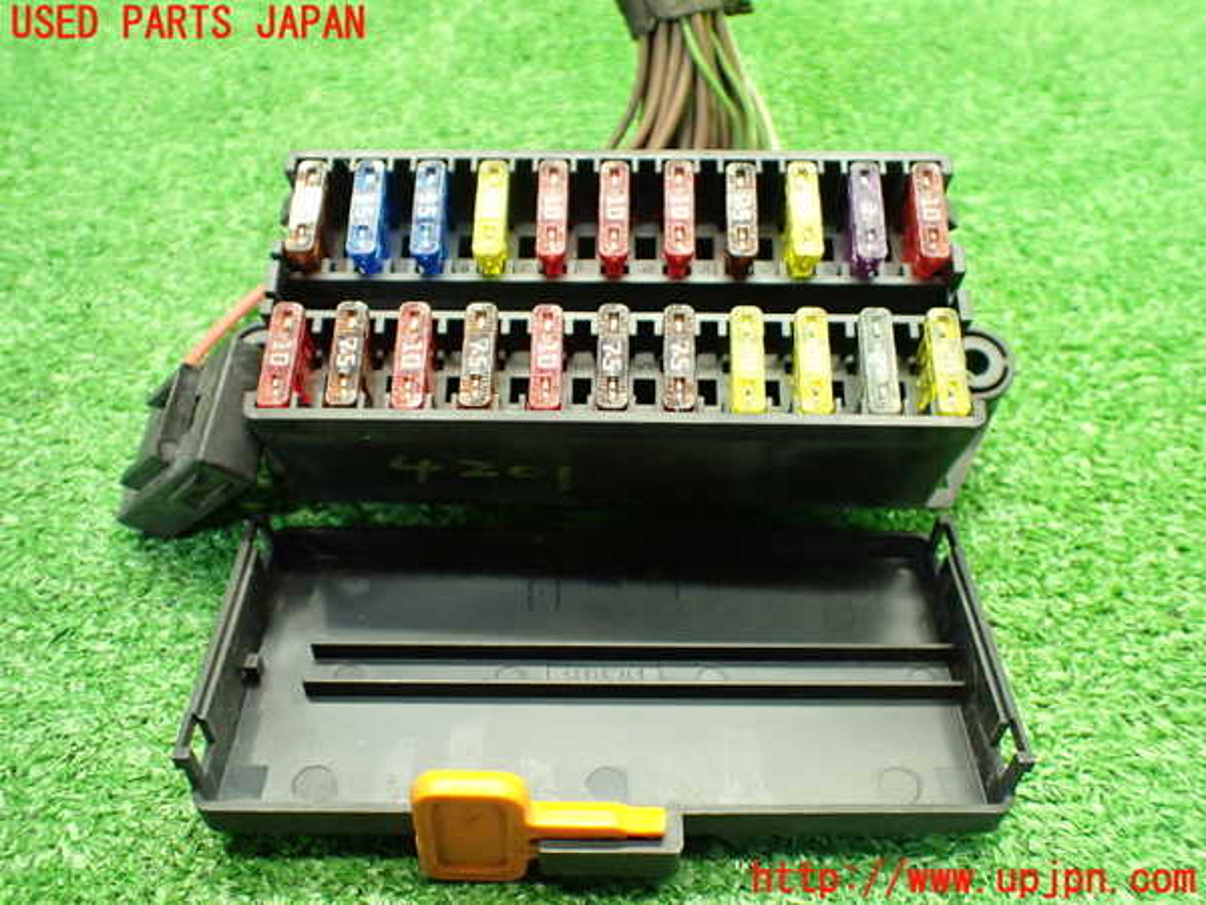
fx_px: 1045
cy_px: 452
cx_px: 603
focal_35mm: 30
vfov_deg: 46.8
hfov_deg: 60.0
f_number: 2.3
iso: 800
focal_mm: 5.4
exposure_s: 1/50
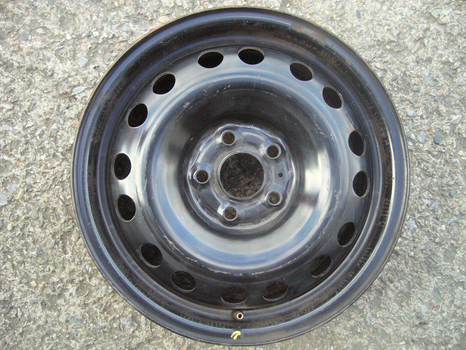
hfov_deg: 52.6
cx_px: 233
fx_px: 471
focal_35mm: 35
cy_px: 175
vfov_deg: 40.7
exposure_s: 1/250
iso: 400
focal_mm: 5.8
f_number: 2.8
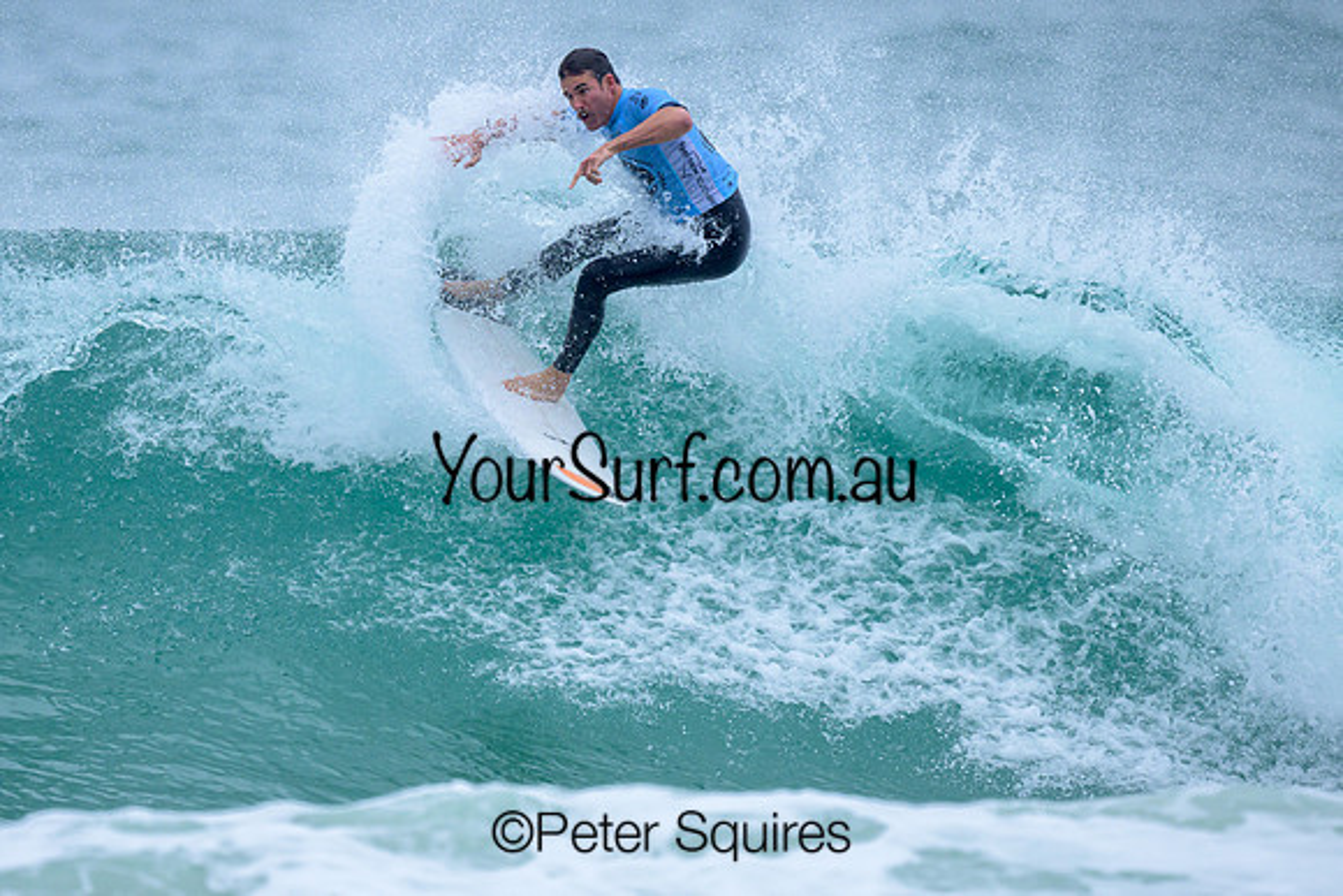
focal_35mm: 1100
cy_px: 476
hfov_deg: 1.9
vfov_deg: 1.3
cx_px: 590
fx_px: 41038
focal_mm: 800
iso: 720
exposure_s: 1/2000
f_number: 6.3
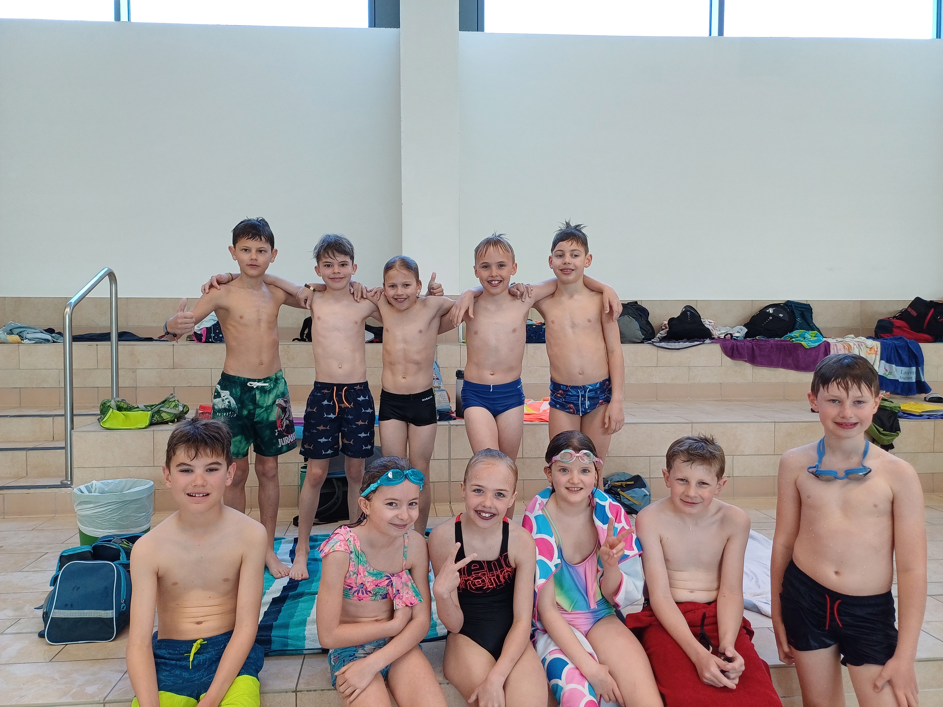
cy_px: 354
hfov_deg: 69.4
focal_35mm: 25
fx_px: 681
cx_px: 472
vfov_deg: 54.9
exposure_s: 1/50
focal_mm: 4.65
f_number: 1.8
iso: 100
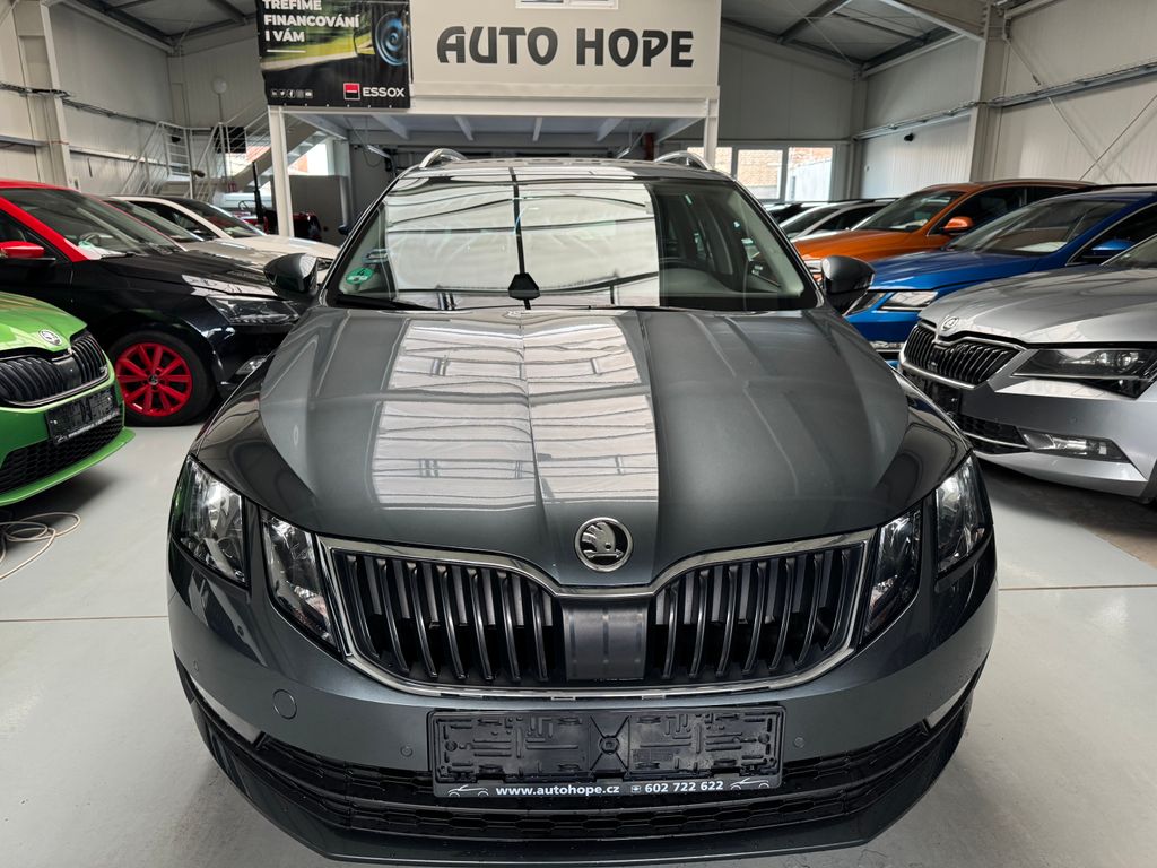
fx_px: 802
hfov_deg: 71.6
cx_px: 578
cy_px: 434
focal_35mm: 24
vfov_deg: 56.8
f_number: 1.78
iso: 200
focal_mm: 6.76
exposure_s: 1/121
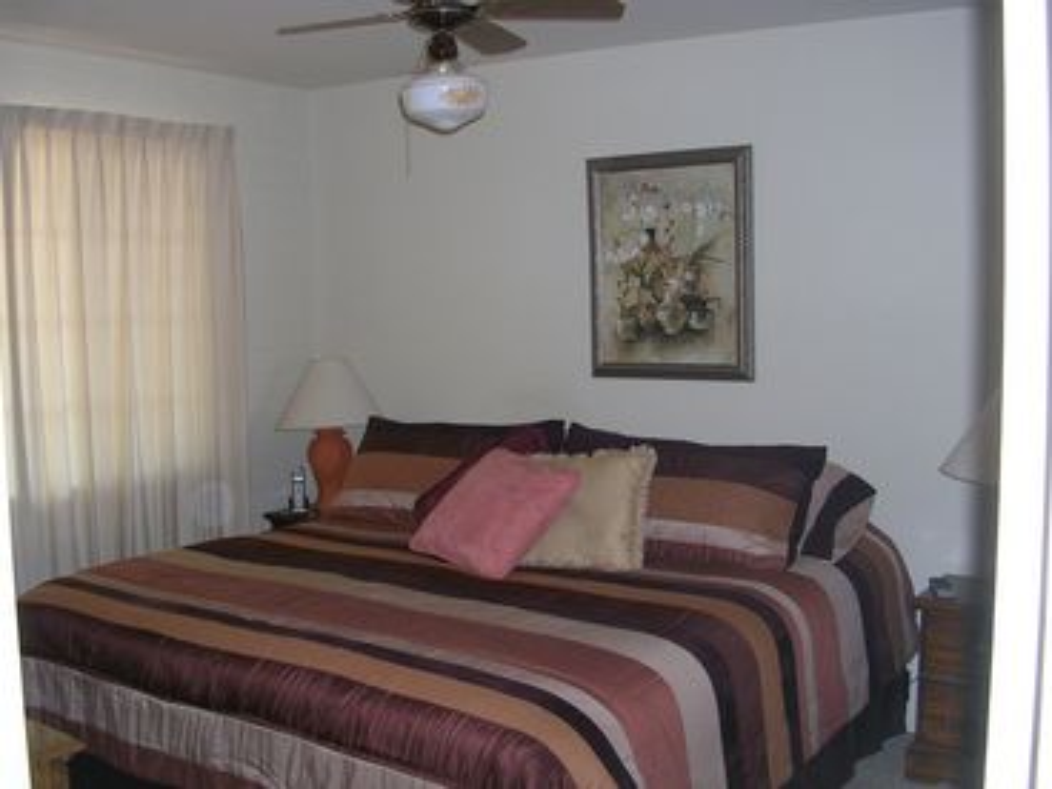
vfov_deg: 37.7
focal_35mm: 38
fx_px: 1155
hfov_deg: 49.0
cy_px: 394
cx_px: 526
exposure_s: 1/60.1
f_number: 2.8
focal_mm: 5.8
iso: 91
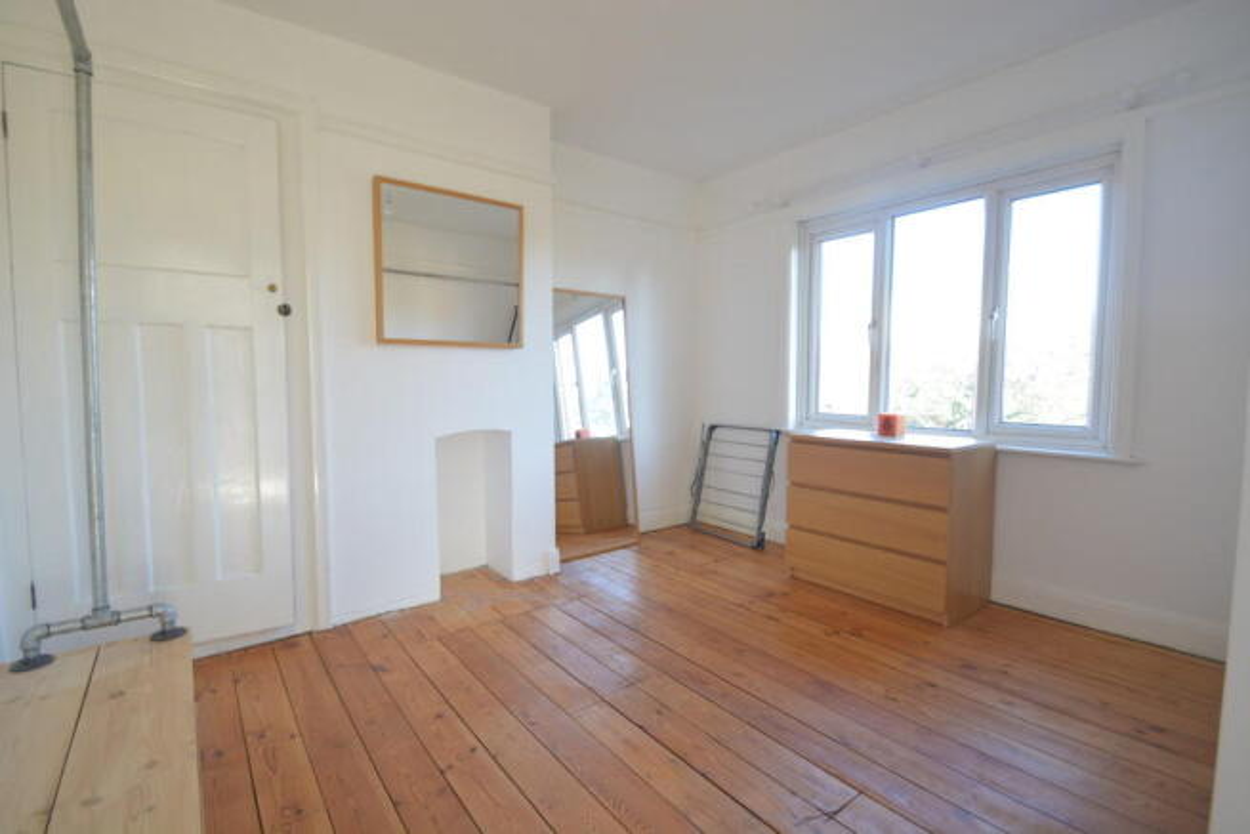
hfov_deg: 100.4
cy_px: 417
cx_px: 625
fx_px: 521
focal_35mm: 15
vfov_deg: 77.4
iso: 800
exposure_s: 1/100
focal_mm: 10
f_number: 5
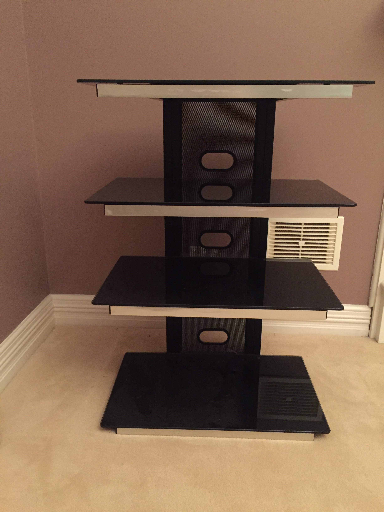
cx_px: 192
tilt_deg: -17.4
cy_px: 256
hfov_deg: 48.2
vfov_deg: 61.7
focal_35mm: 29
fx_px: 429
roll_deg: -0.1
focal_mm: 4.15
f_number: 2.2
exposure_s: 1/17
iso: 640
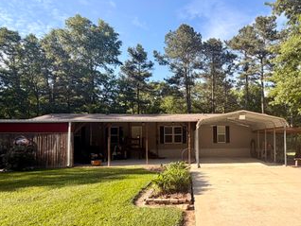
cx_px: 204
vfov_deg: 60.7
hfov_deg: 73.6
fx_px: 191
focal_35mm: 22
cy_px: 134
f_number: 2.2
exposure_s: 1/770
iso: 32
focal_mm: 2.22
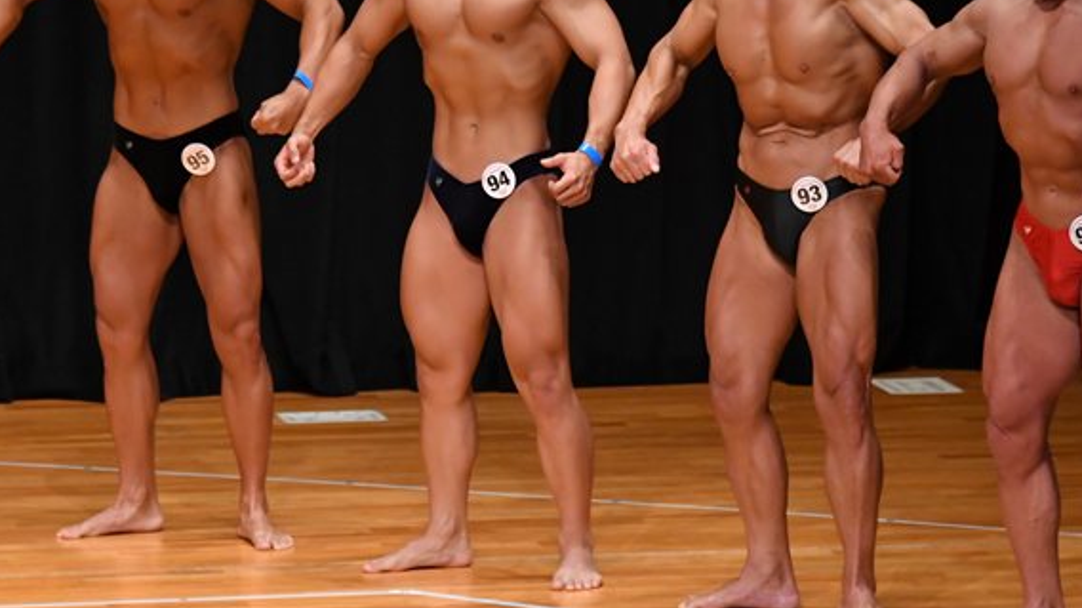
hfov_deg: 5.6
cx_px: 456
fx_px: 11070
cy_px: 187
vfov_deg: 3.1
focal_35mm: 386
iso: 4000
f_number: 5.6
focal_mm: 180
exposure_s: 1/400
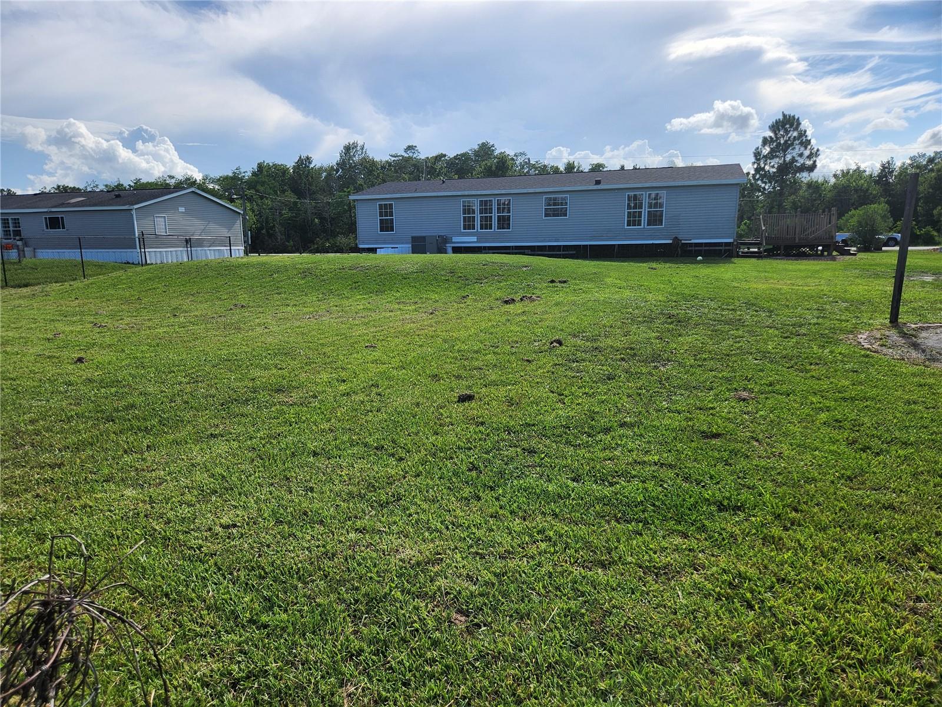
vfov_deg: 58.9
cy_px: 354
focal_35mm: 23
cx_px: 471
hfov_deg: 73.9
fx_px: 626
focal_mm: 5.4
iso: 20
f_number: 1.8
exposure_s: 1/1889
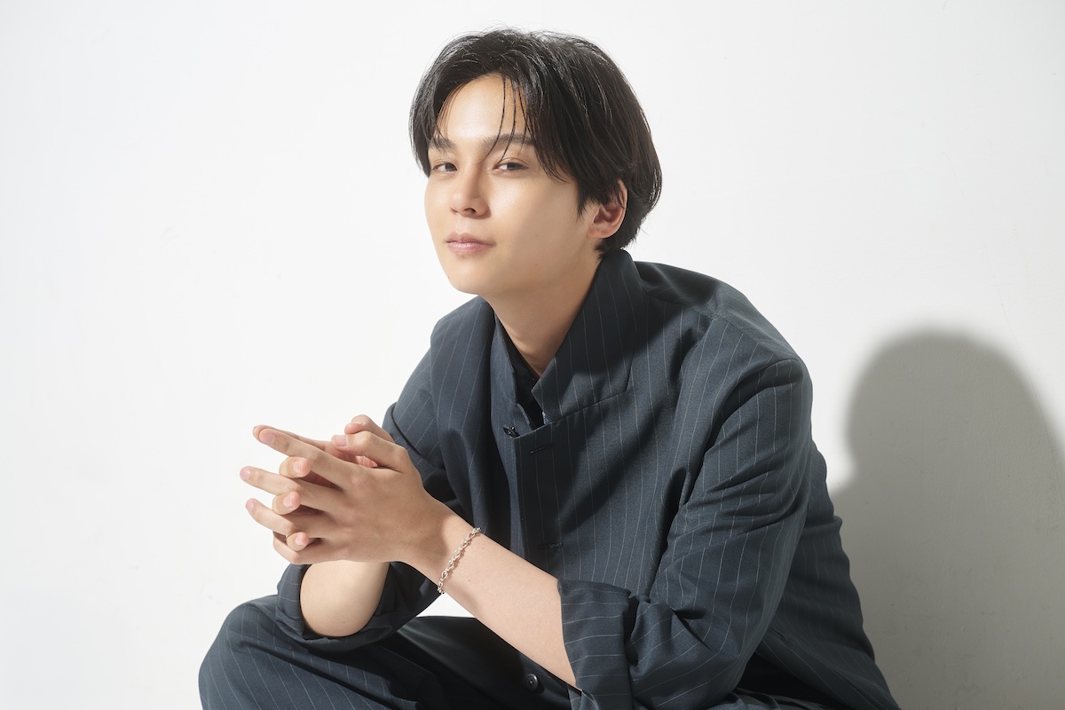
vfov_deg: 20.6
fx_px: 1952
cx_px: 532
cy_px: 355
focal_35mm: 66
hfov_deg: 30.5
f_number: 7.1
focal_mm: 66
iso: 250
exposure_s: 1/160
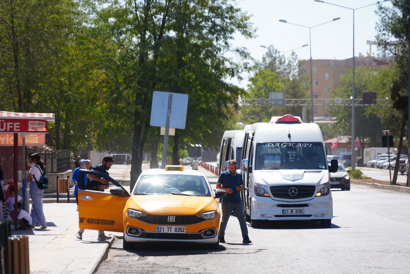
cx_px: 205
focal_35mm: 172
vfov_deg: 8.0
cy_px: 137
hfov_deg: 11.9
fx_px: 1960
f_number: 6.3
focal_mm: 172
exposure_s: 1/250
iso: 80
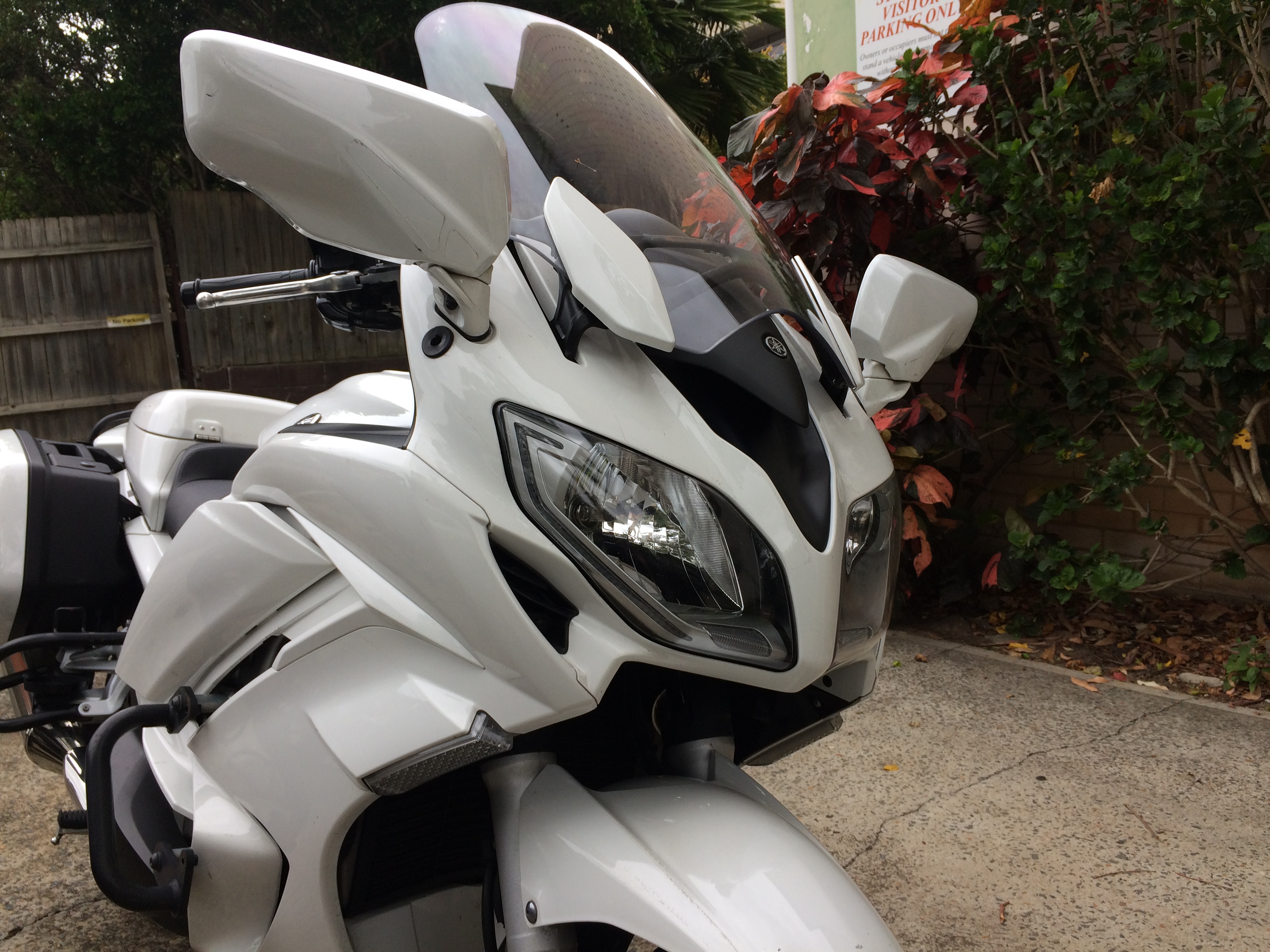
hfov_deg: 61.7
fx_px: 1064
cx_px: 635
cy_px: 476
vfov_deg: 48.2
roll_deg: +2.8
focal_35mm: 29
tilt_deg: -11.9
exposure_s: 1/134
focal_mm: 4.15
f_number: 2.2
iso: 32
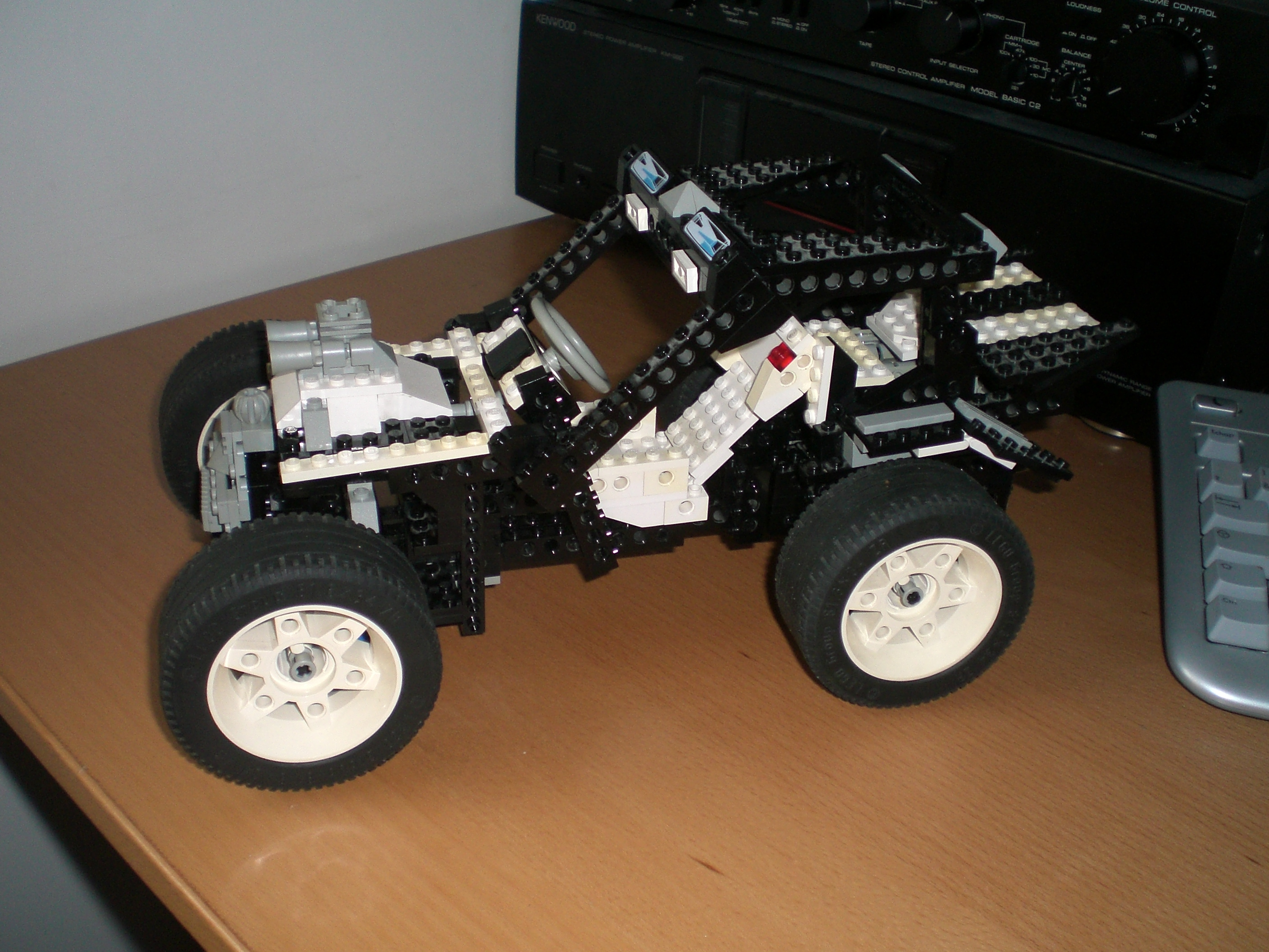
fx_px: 1393
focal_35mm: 38
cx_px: 634
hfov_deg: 49.0
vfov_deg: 37.7
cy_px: 476
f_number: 3.1
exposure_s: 1/60
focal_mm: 6.3
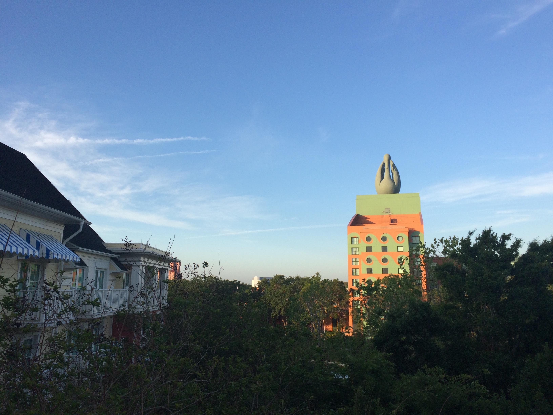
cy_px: 208
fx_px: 463
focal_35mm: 29
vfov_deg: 48.2
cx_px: 276
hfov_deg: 61.7
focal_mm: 4.15
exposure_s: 1/684
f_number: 2.2
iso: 32
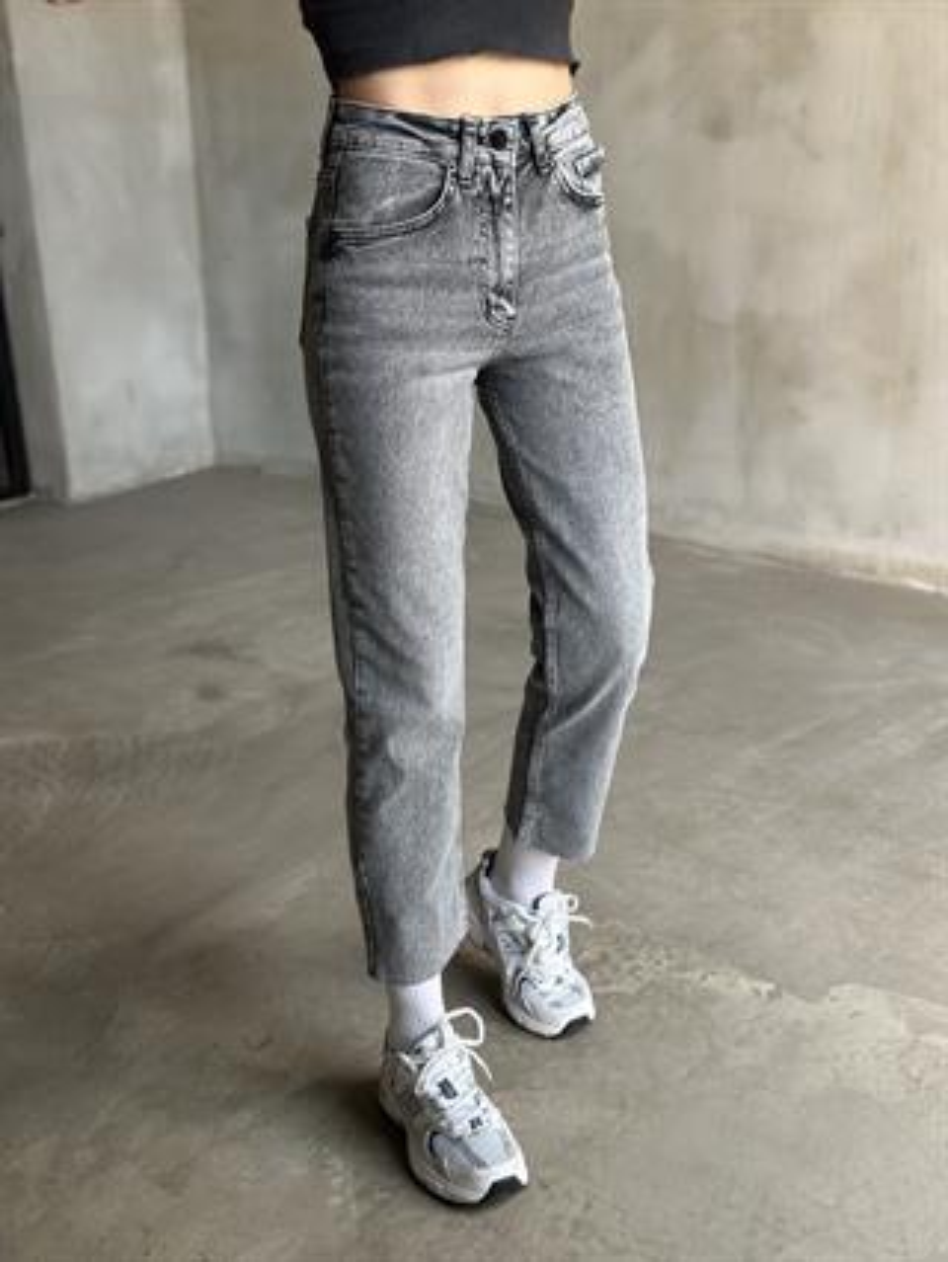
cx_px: 474
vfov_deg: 39.6
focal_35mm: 48
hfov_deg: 30.3
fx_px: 1751
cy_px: 631
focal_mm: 6.86
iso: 250
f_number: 1.78
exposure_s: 1/60
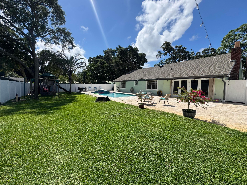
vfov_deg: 85.7
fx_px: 100
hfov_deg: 102.1
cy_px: 92
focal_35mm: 14
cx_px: 124
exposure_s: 1/2342
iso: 50
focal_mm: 2.22
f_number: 2.2
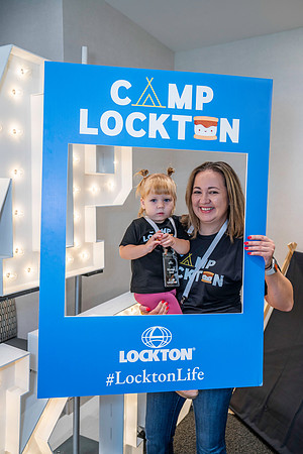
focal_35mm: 31
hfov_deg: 42.3
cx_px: 152
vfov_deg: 60.3
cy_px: 227
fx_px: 391
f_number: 4
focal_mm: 31
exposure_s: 1/160
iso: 800
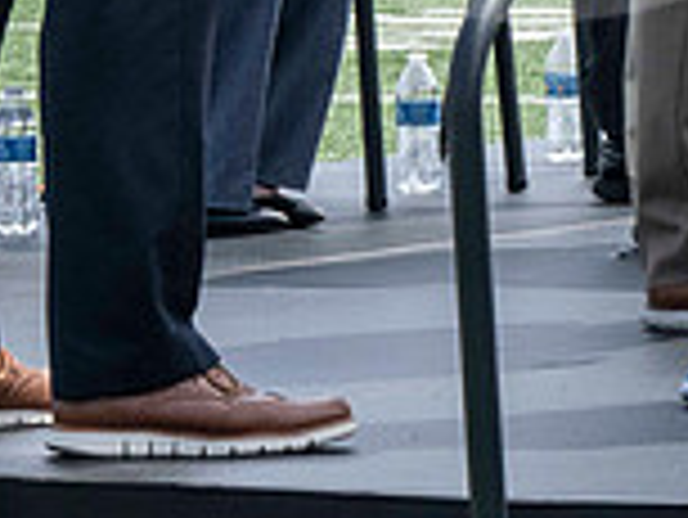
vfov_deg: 3.2
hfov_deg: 4.3
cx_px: 339
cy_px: -765
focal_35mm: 466
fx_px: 9269
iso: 200
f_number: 13
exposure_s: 1/250
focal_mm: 70
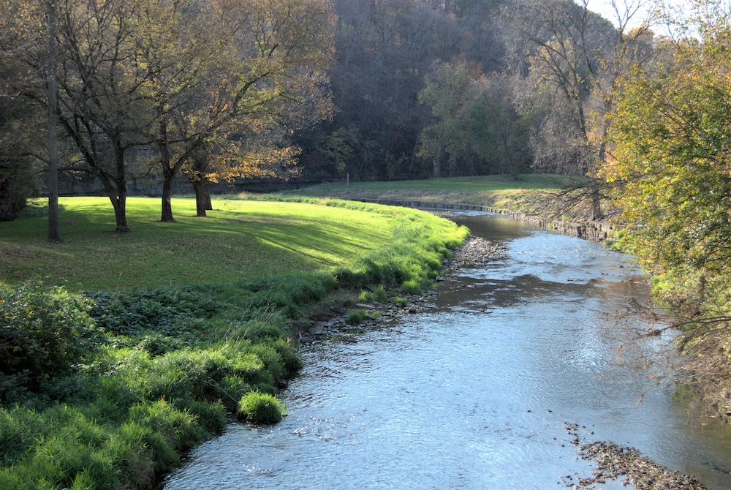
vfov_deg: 22.7
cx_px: 366
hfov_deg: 33.4
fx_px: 1220
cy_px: 245
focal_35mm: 60
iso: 500
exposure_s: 1/500
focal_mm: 40
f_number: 6.3
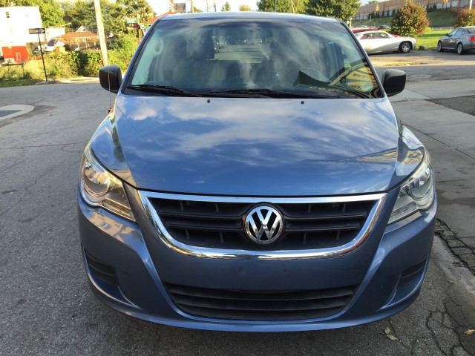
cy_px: 178
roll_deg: +2.5
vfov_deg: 48.2
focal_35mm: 29
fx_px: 398
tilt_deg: -19.0
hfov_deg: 61.7
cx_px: 238
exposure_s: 1/204
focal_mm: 4.15
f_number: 2.2
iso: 32
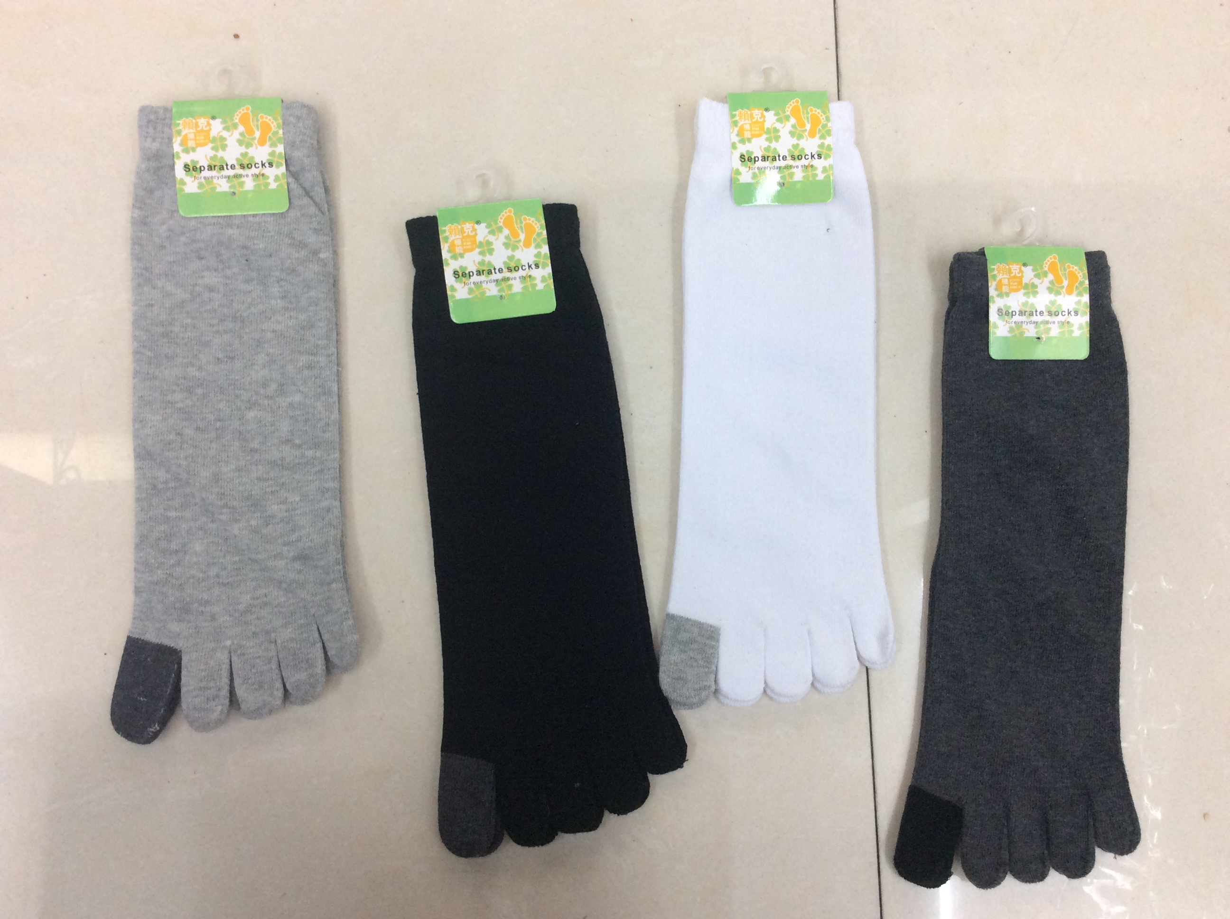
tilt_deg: -79.5
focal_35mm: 32
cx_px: 615
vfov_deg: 44.1
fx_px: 1135
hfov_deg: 56.9
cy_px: 460
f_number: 2.4
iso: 80
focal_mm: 3.3
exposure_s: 1/25
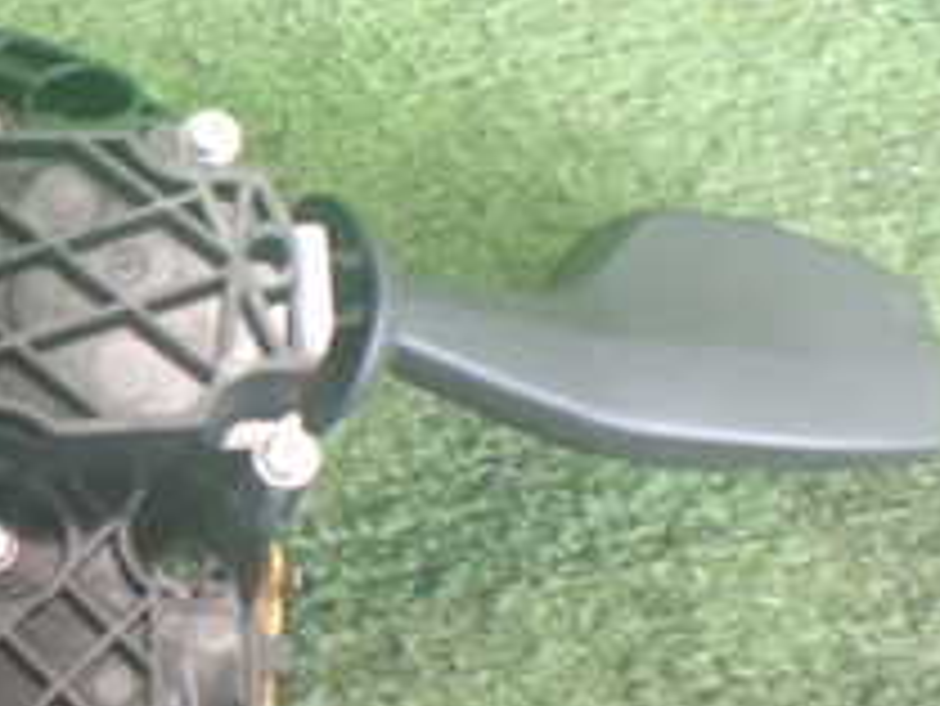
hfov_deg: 20.5
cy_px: 423
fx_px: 2337
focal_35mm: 86
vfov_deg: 17.2
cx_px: -324
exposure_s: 1/50
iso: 800
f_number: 2.3
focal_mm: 5.4
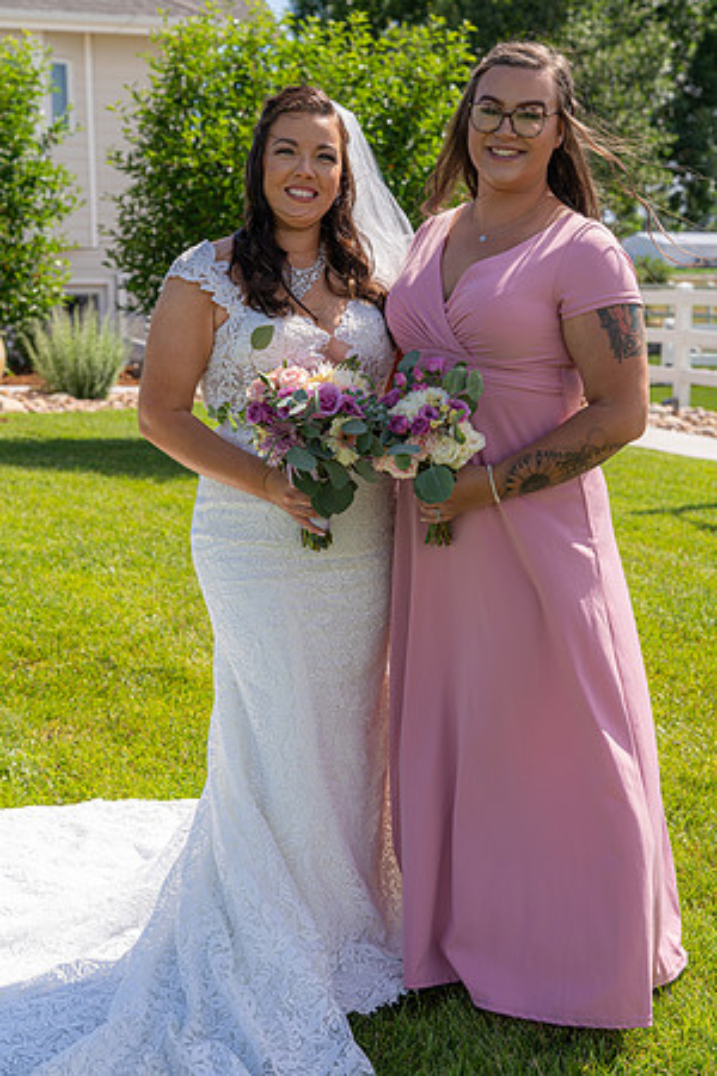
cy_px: 538
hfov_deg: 26.5
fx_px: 1524
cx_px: 358
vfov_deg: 38.9
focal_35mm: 51
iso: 100
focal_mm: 51
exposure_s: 1/500
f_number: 4.5
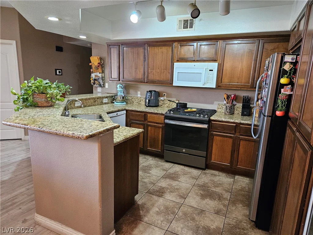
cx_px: 156
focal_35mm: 23
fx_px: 208
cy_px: 118
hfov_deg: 73.9
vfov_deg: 58.9
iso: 800
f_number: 1.8
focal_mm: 5.4
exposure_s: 1/120
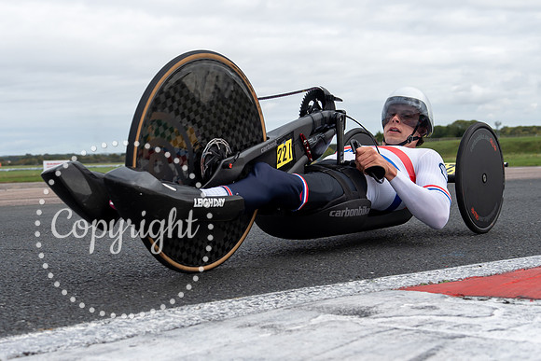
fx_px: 888
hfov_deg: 33.9
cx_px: 266
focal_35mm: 59
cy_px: 251
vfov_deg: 22.8
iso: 100
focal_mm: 30
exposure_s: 1/1000
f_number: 3.5
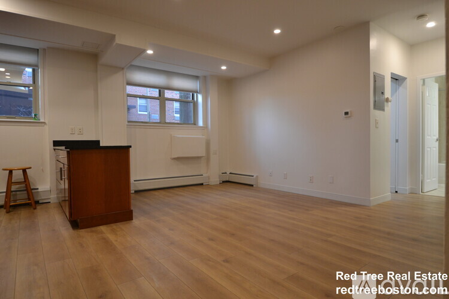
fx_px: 243
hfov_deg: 85.4
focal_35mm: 20
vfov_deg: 63.2
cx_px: 224
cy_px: 150
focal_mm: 13
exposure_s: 1/25
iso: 400
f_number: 3.8
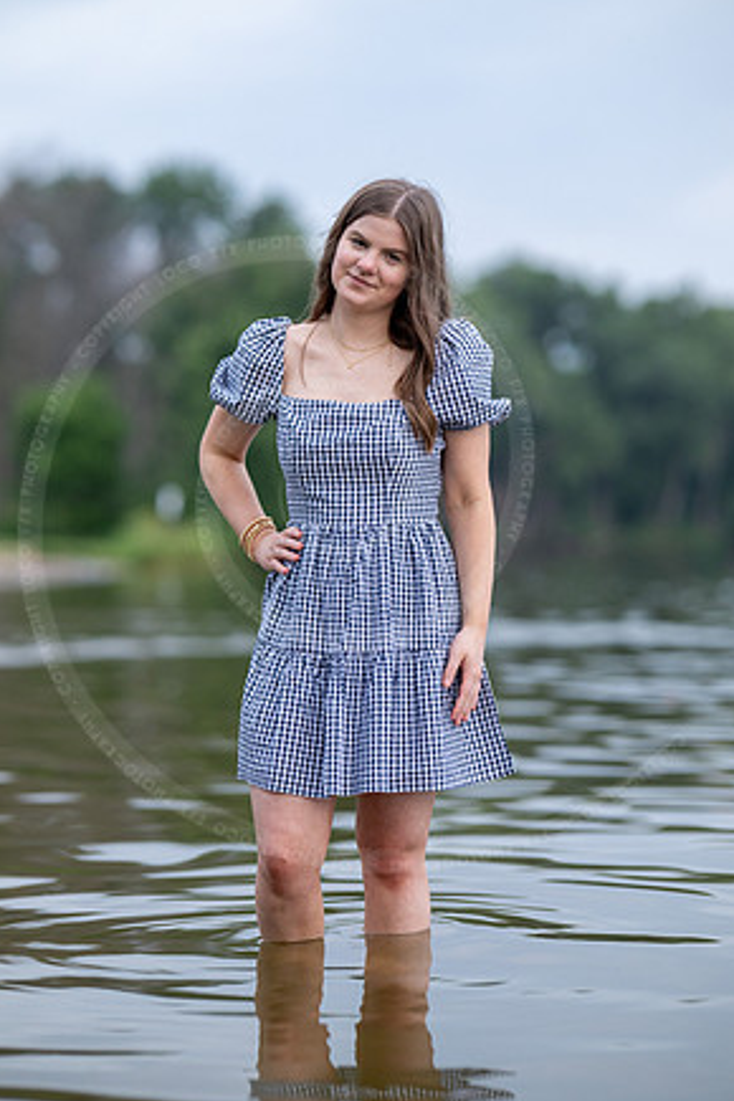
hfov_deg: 15.5
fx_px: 2691
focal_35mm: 88
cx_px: 359
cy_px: 544
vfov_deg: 23.1
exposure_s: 1/320
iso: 500
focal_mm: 85
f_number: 1.8
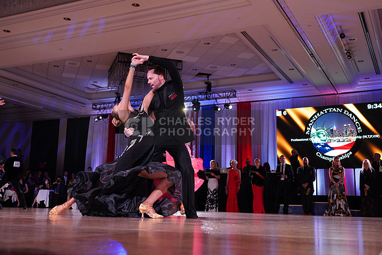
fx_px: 425
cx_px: 191
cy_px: 128
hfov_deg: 48.4
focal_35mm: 40
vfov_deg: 33.4
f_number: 5.6
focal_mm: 40
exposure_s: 1/160
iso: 1600
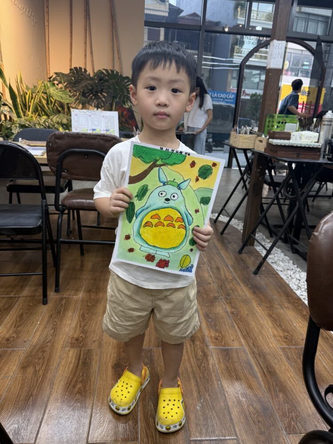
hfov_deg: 56.8
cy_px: 222
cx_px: 166
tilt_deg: -18.0
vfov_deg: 71.6
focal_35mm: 24
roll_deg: -3.9
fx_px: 308
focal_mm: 6.76
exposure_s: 1/100
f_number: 1.78
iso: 80
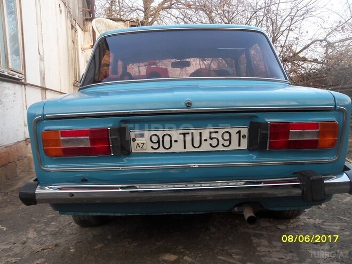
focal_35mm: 35
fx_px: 356
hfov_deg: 52.6
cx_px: 176
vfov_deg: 40.7
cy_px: 132
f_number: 3.5
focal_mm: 6.3
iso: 80
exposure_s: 1/45
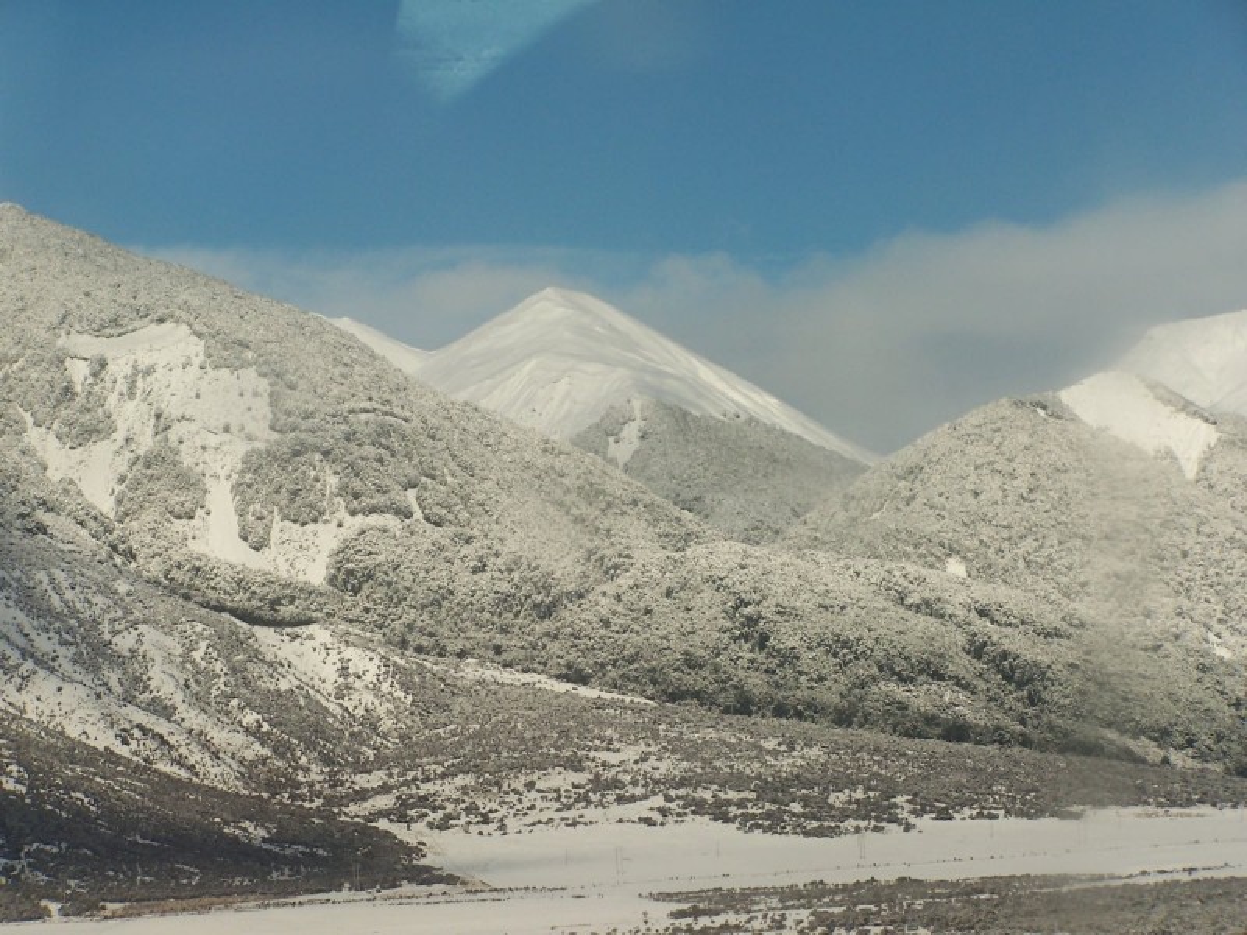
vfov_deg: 11.6
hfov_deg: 15.4
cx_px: 624
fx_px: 4611
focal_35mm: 128
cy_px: 468
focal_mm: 21.2
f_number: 4.5
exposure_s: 1/500
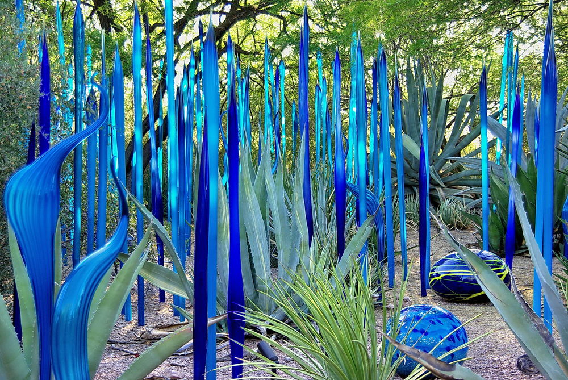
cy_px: 190
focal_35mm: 75
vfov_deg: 18.2
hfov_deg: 27.0
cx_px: 284
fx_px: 1185
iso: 100
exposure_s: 1/90
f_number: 4.5
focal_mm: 50
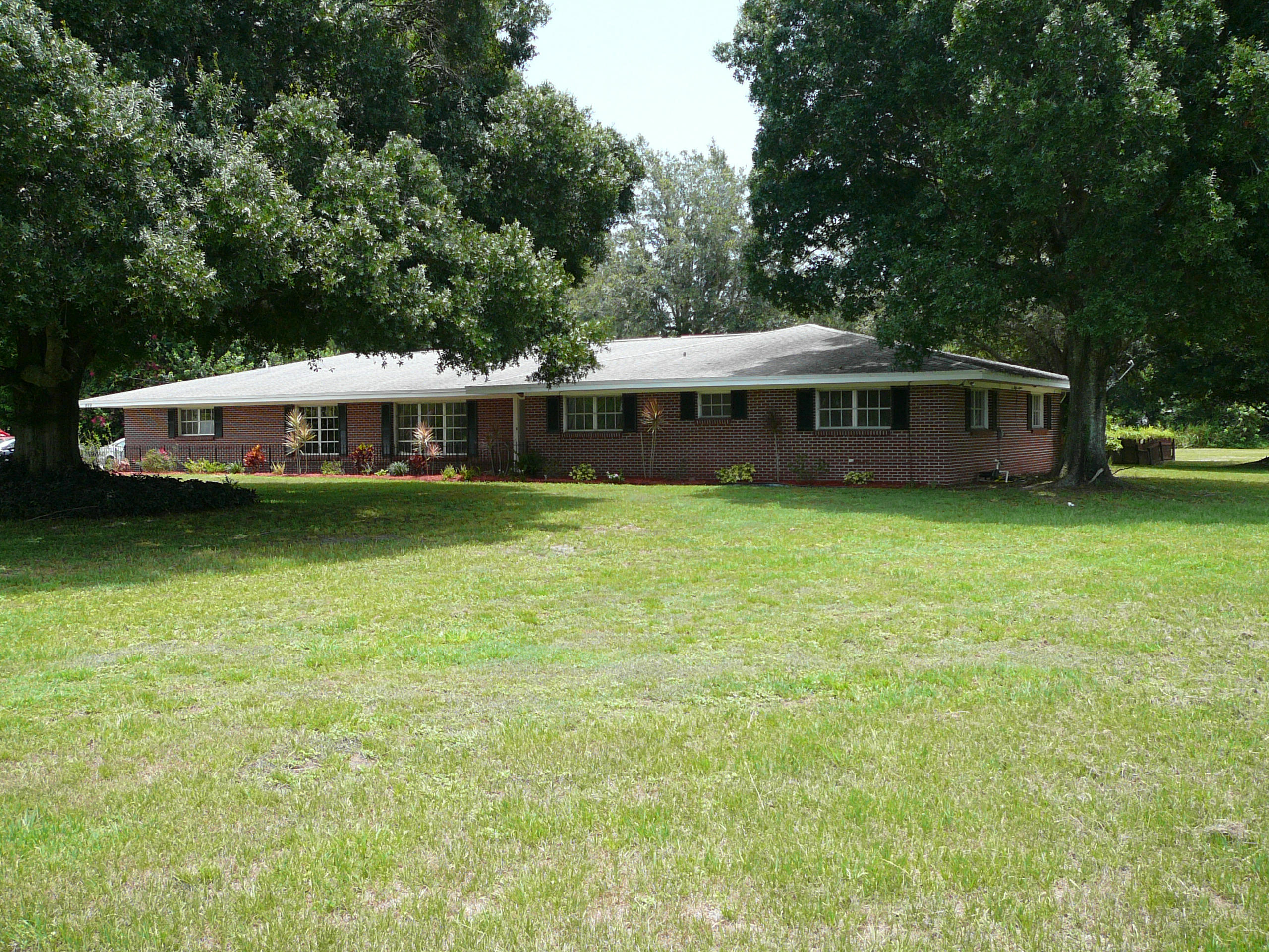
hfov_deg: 52.6
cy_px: 476
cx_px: 634
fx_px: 1283
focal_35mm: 35
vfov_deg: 40.7
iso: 80
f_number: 2.8
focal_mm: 5.2
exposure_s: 1/500
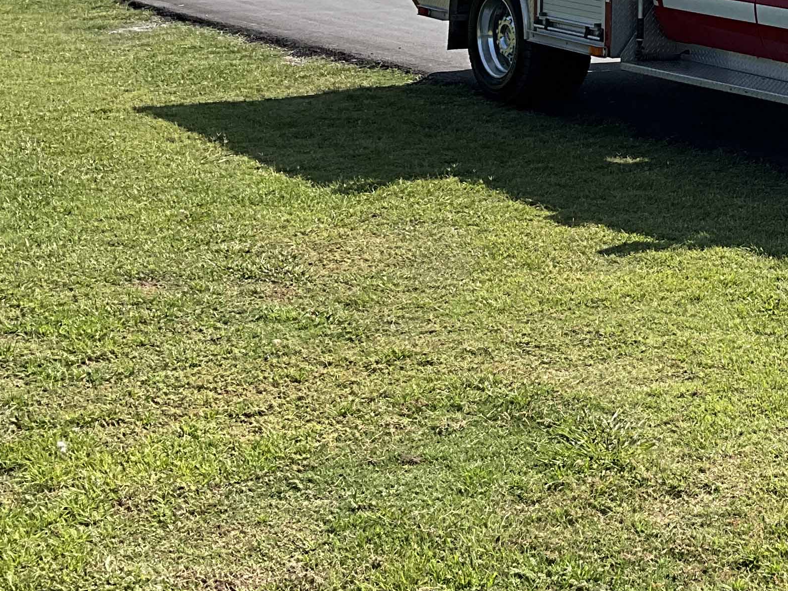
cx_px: 859
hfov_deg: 24.6
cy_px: 56
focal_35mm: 74
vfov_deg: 19.5
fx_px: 1685
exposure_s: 1/2427
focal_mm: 3
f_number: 1.8
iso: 25
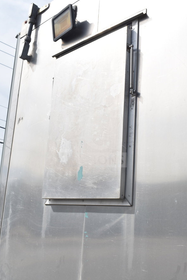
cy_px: 143
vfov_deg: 46.9
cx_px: 91
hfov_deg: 32.2
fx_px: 324
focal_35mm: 42
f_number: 8
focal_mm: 27
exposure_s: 1/250
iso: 100
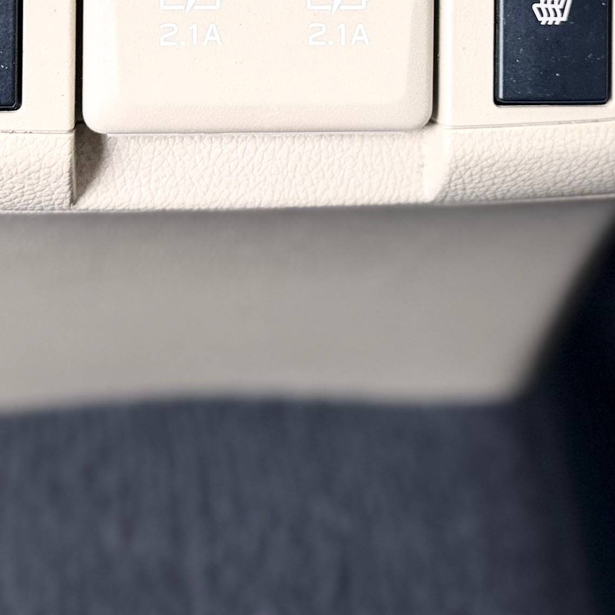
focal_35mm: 75
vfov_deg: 21.3
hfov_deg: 23.0
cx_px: 203
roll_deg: -5.8
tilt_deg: -34.5
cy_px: -145
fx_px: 1508
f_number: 1.78
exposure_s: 1/121
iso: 200
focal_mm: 6.76
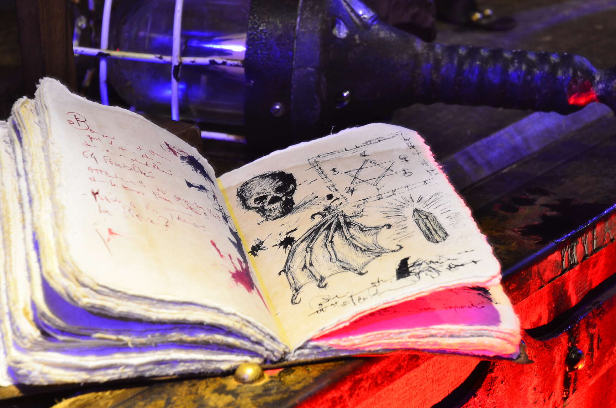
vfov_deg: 12.4
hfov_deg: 18.6
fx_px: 1878
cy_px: 179
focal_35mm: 110
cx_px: 333
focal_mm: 62
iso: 100
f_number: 7.1
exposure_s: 3
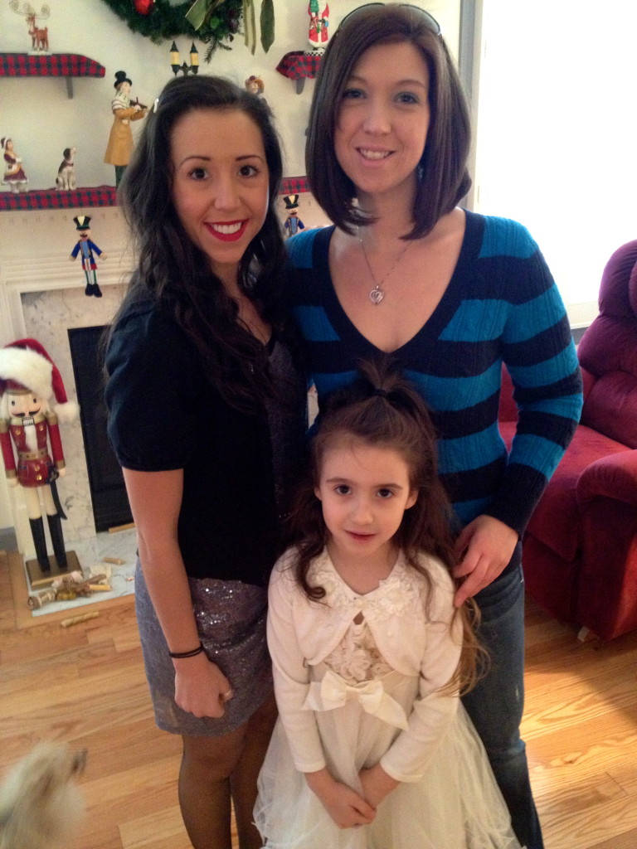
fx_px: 859
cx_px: 318
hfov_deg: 40.7
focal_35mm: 35
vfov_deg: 52.6
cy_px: 424
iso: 400
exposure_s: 1/15
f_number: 2.4
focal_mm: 4.28
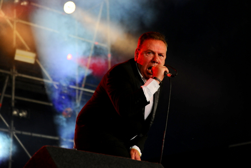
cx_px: 126
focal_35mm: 92
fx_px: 642
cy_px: 84
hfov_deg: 22.1
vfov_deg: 14.9
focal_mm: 92
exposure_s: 1/200
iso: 1250
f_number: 4
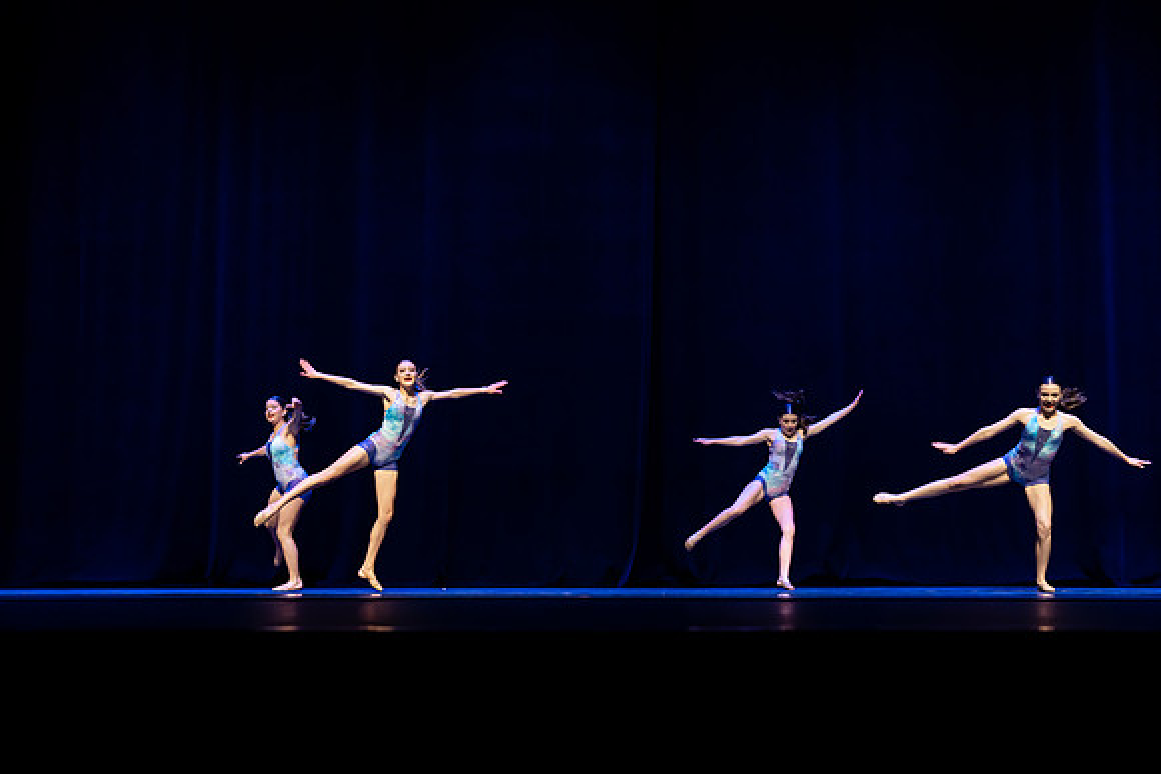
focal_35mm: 56
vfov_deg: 24.2
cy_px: 387
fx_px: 1806
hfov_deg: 35.6
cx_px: 580
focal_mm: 56
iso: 3200
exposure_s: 1/640
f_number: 2.8
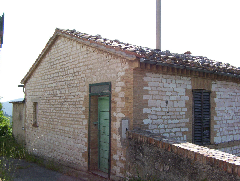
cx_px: 120
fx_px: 250
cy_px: 90
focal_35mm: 36
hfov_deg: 51.2
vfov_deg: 39.8
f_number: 5.24
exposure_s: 1/458
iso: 100
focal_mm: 5.54
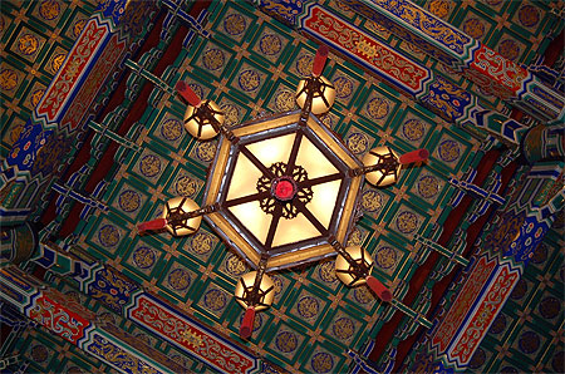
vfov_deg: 36.7
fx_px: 564
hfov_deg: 53.2
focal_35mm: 36
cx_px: 282
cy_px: 187
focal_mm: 24
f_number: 4
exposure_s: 1/60
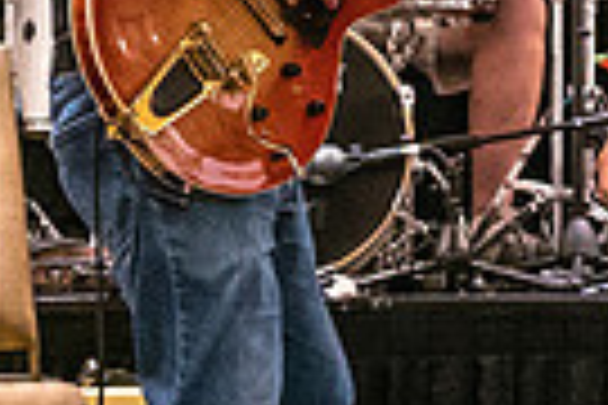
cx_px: 477
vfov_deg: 5.3
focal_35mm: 258
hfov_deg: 8.0
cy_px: -70
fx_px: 4357
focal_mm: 60
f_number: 5.6
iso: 8000
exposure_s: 1/160
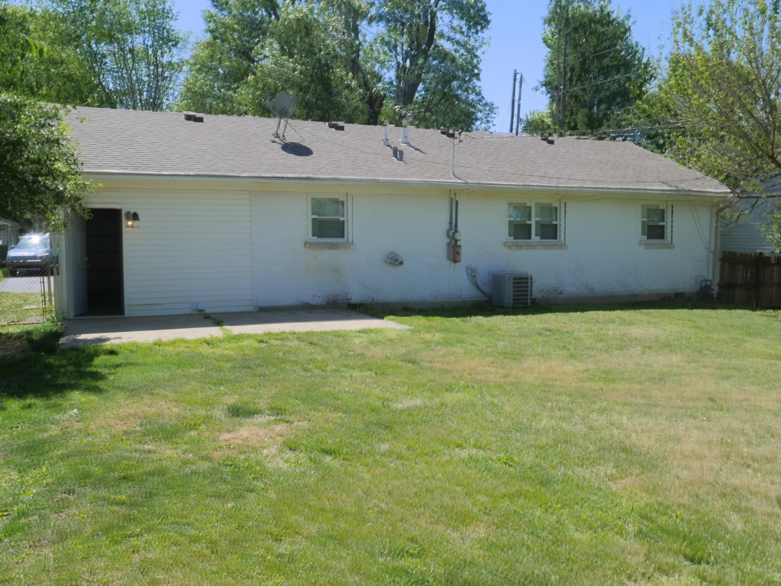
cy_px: 293
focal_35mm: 30
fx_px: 677
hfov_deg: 60.0
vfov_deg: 46.8
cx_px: 390
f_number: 16
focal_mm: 15
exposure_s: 1/60
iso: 200
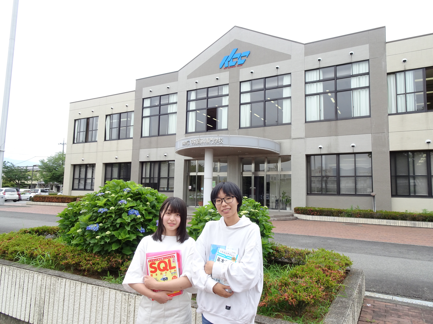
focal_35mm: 24
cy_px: 162
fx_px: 300
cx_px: 216
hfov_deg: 71.6
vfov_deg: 56.8
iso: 80
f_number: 4.5
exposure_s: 1/160
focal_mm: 4.1
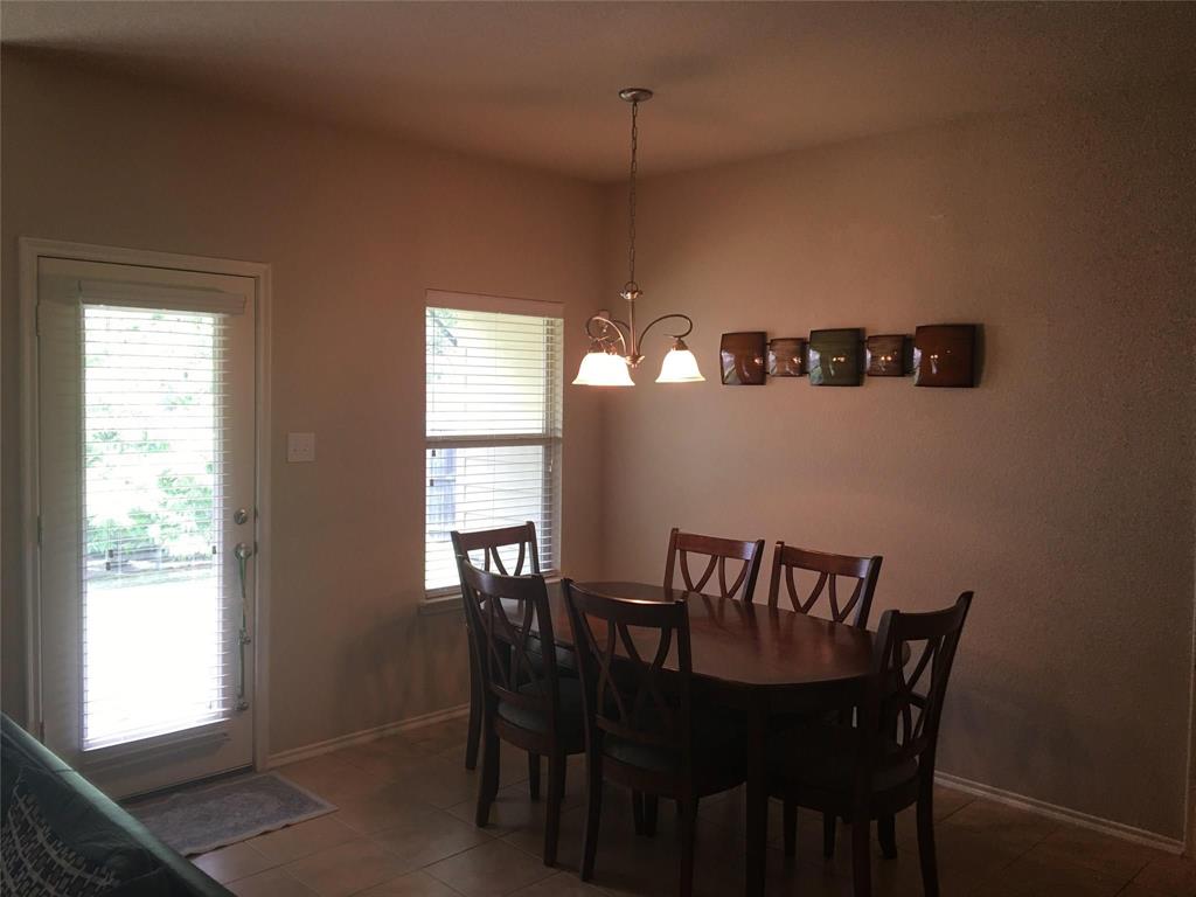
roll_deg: -1.2
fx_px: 1002
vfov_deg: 48.2
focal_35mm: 29
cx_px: 598
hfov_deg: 61.7
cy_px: 448
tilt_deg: -2.4
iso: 40
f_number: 2.2
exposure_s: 1/30
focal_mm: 4.15
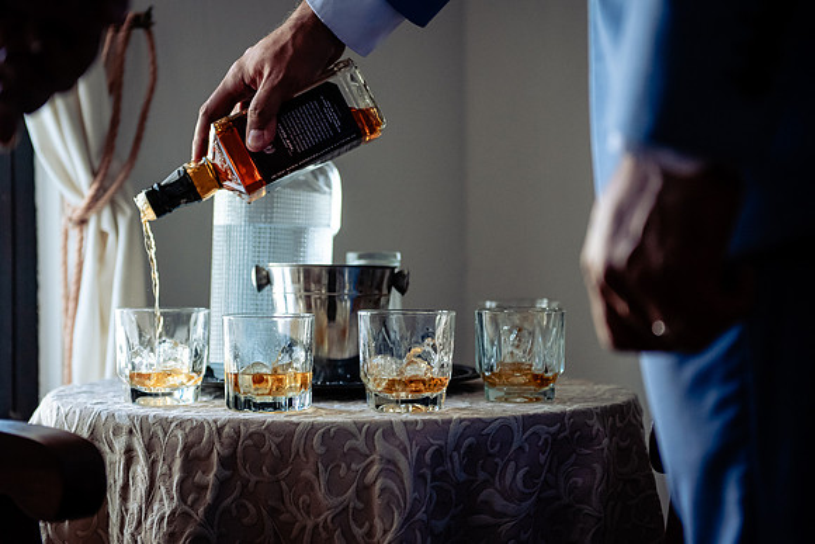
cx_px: 392
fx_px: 1719
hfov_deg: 26.7
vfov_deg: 18.0
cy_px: 283
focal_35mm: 76
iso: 2500
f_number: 2.8
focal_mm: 70
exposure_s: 1/250
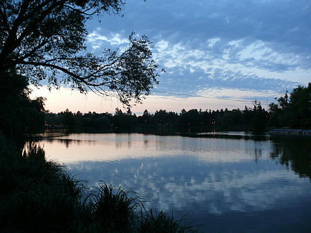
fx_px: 315
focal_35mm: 35
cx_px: 156
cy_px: 116
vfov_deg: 40.7
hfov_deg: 52.6
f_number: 2.8
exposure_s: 1/13
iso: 200
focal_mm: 7.4
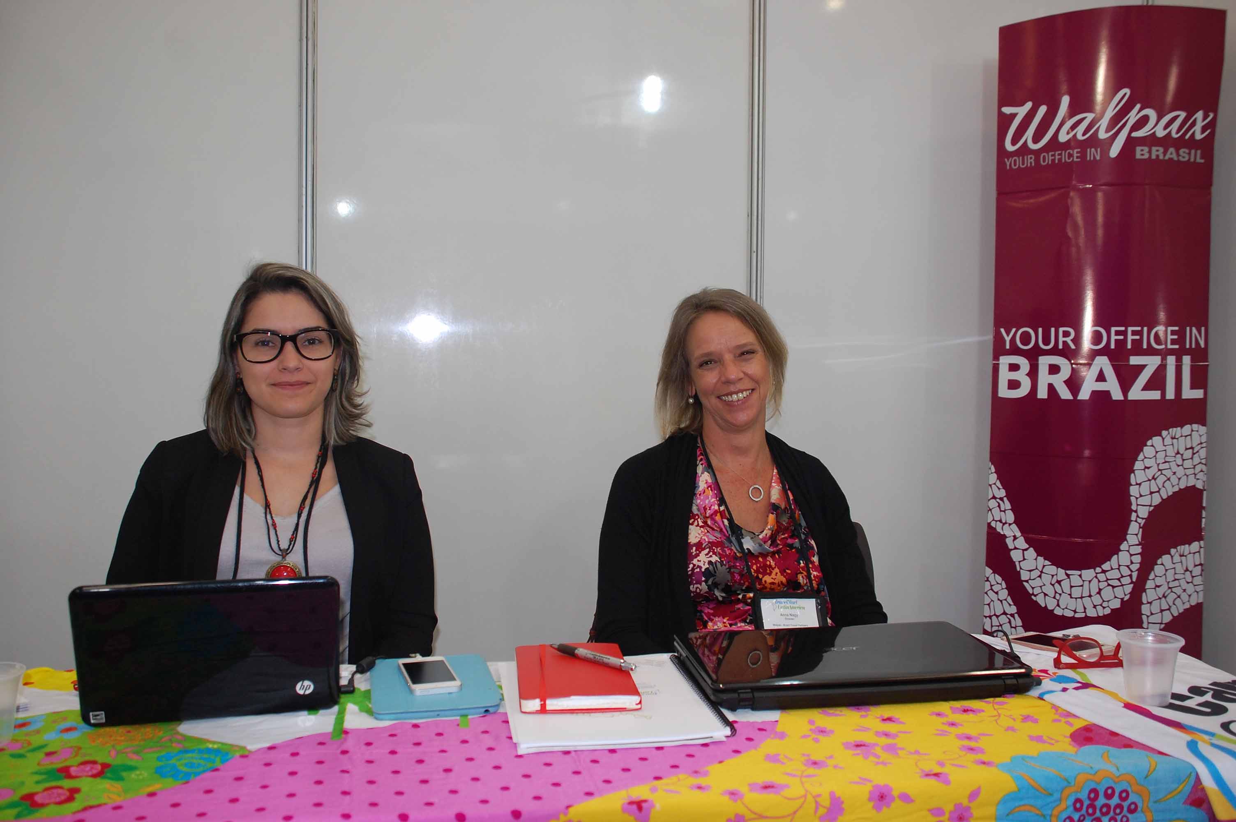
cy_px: 411
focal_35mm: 33
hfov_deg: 57.3
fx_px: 1132
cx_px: 618
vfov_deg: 39.9
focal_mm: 22
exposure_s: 1/60
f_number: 3.8
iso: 400
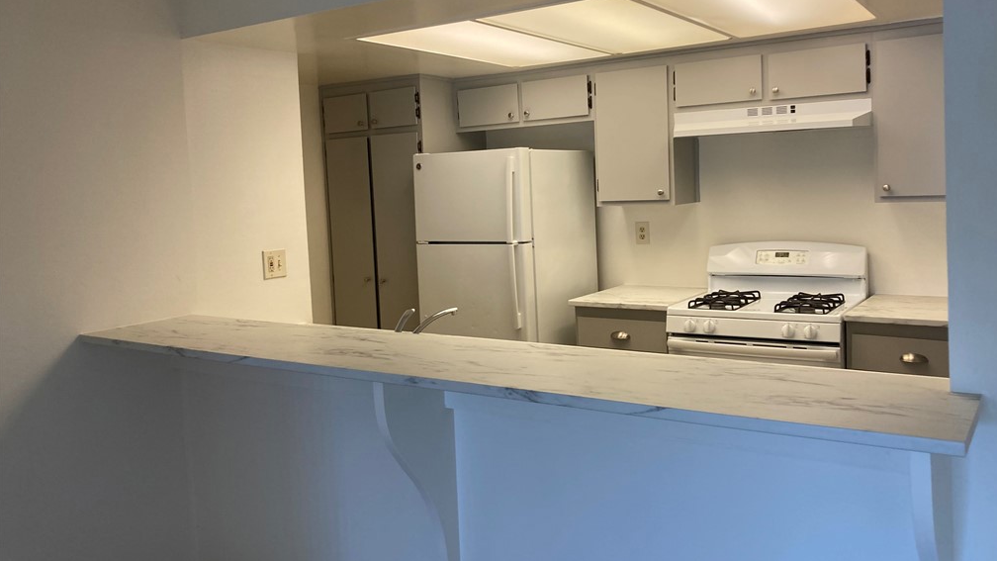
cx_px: 503
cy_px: 232
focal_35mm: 31
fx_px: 820
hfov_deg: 62.6
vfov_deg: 37.7
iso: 64
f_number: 1.8
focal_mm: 3.99
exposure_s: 1/60
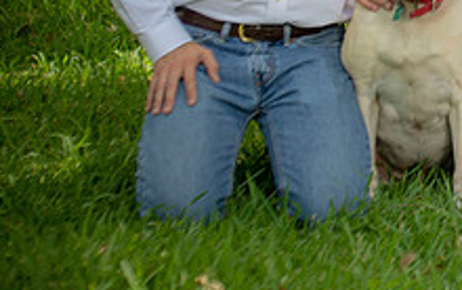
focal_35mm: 217
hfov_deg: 9.4
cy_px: -67
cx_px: 671
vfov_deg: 6.0
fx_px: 2735
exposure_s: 1/200
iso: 100
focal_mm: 70
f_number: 3.2
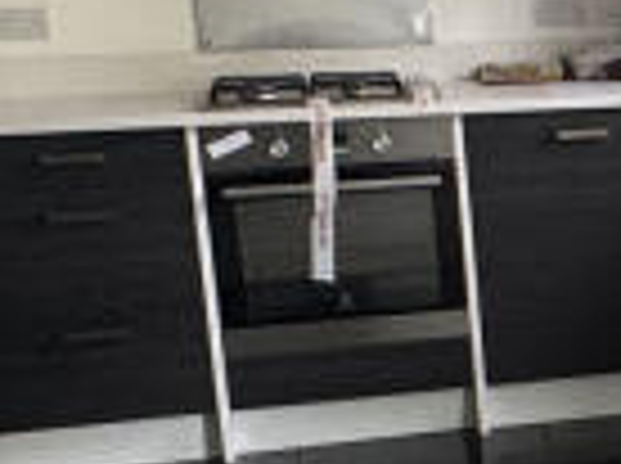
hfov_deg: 15.9
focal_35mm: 104
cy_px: 333
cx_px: 1148
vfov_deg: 14.1
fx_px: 1862
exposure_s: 1/99
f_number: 2.2
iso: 200
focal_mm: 2.22
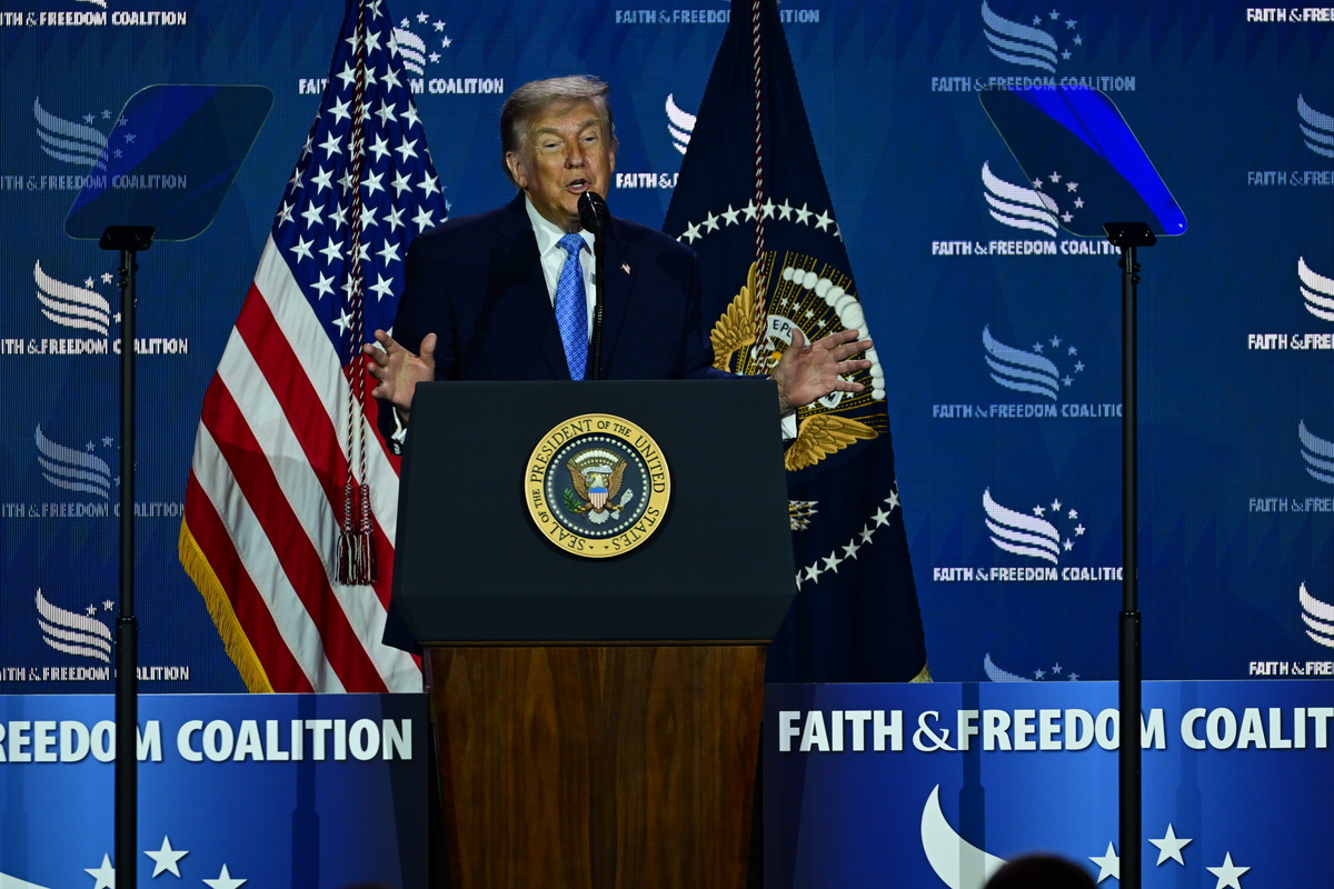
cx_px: 667
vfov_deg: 2.3
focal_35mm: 600
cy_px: 444
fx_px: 22232
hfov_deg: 3.4
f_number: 6.3
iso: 1600
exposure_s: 1/160
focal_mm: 600
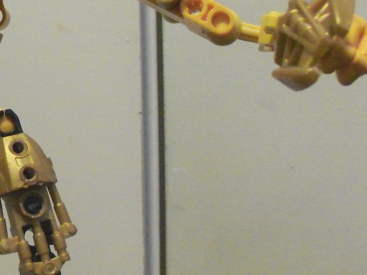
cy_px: 178
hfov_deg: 18.9
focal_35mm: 101
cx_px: -10
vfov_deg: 14.6
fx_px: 1071
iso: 400
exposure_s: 1/4
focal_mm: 6.3
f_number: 3
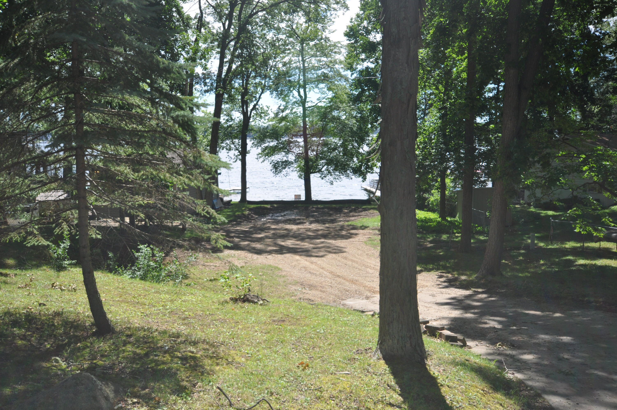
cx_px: 308
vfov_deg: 43.5
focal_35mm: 30
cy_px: 205
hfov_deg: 62.0
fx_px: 513
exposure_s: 1/200
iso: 200
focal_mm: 20
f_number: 9
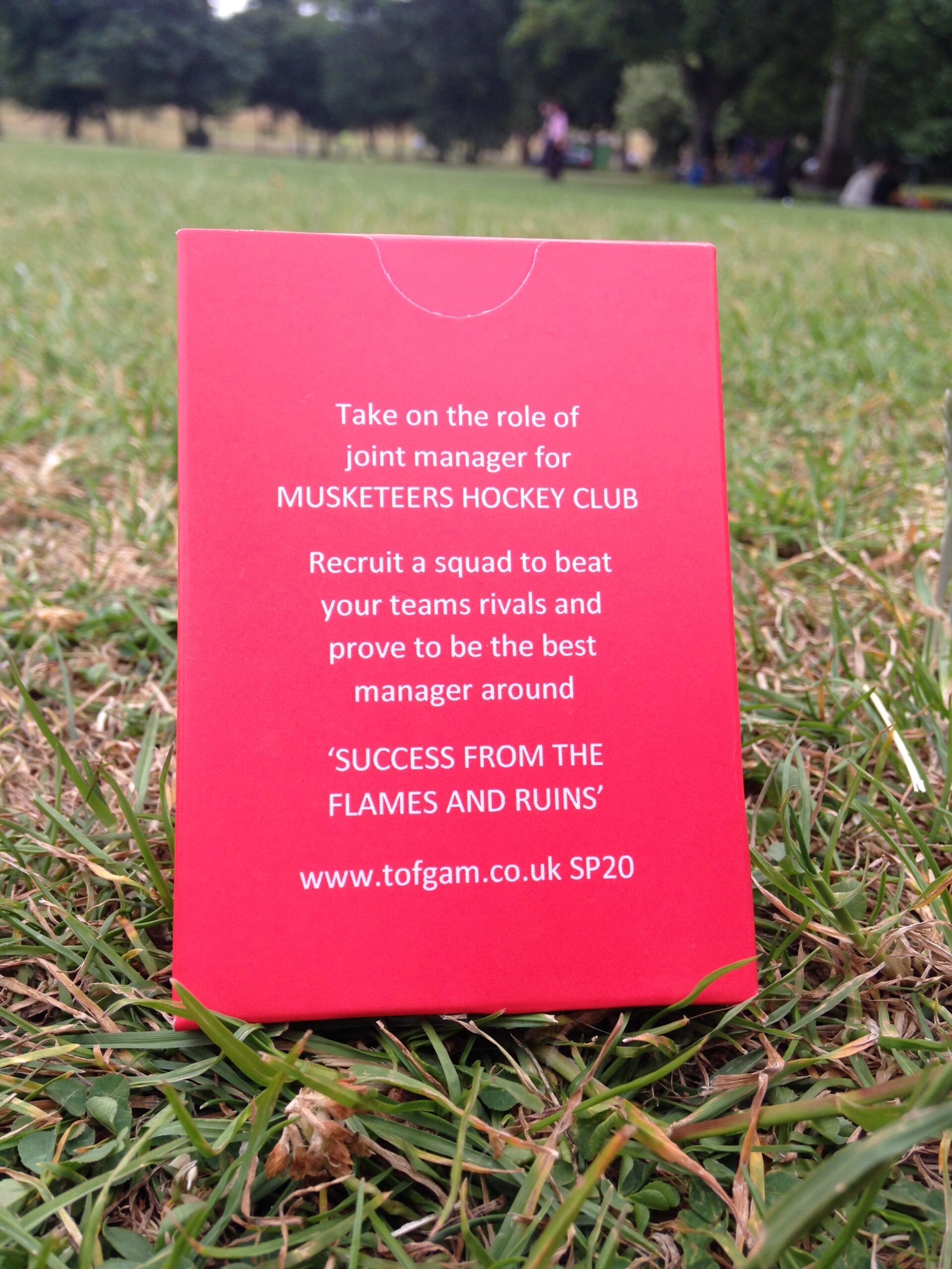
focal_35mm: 33
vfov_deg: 55.4
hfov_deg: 42.9
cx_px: 476
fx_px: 1210
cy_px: 634
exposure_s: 1/182
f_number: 2.4
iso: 50
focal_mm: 4.12
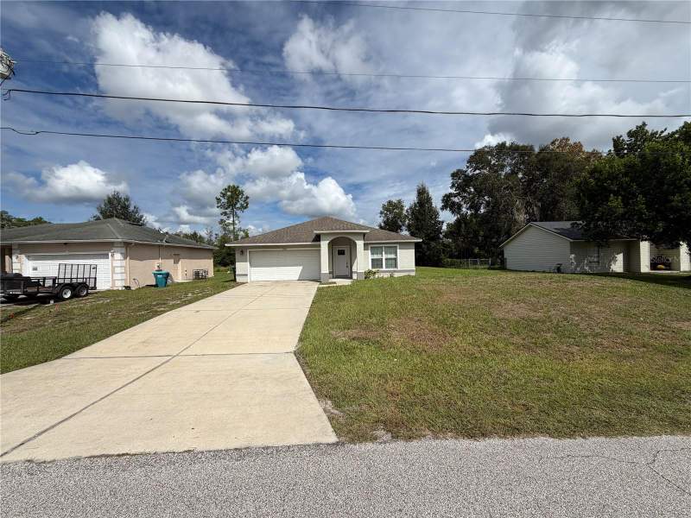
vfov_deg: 85.7
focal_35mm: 14
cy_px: 259
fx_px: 279
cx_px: 346
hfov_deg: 102.1
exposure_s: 1/1848
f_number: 2.2
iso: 20
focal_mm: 2.22
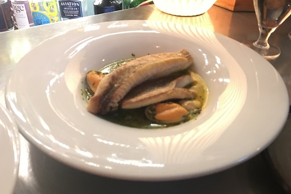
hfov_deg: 60.3
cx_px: 145
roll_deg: -2.8
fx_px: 251
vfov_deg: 42.3
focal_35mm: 31
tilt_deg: -34.9
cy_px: 87
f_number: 2.2
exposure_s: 1/4
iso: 200
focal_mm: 4.15
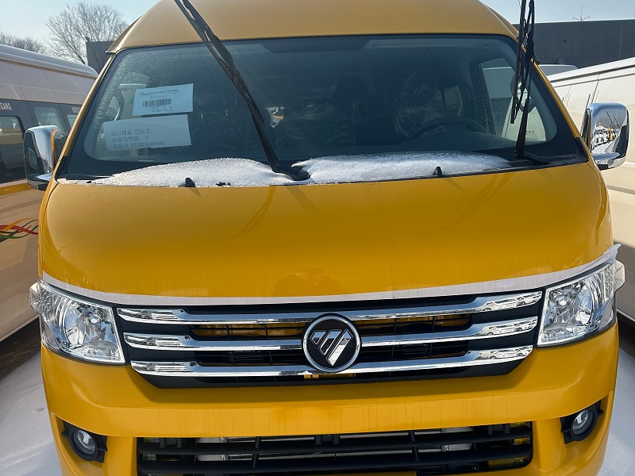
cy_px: 238
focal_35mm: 24
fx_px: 440
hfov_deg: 71.6
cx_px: 318
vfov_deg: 56.8
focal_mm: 6.86
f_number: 1.78
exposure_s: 1/6211
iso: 80
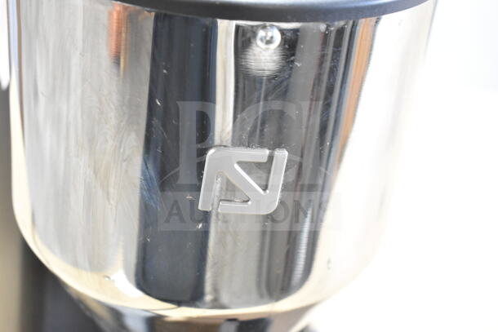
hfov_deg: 28.1
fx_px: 996
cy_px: 166
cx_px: 249
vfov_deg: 18.9
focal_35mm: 72
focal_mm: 48
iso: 5000
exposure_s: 1/80
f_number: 5.3
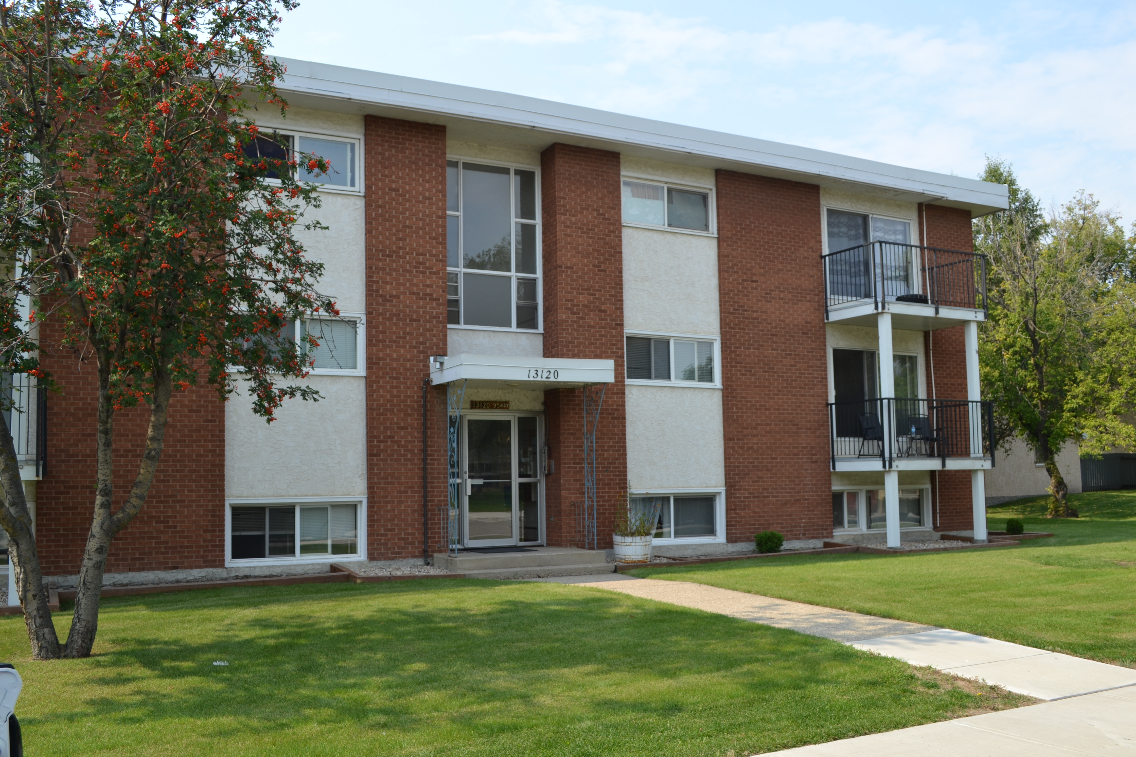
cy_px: 378
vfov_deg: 40.0
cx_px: 568
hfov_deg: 57.2
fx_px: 1041
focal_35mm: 33
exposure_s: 1/200
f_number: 7.1
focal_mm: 22
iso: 100
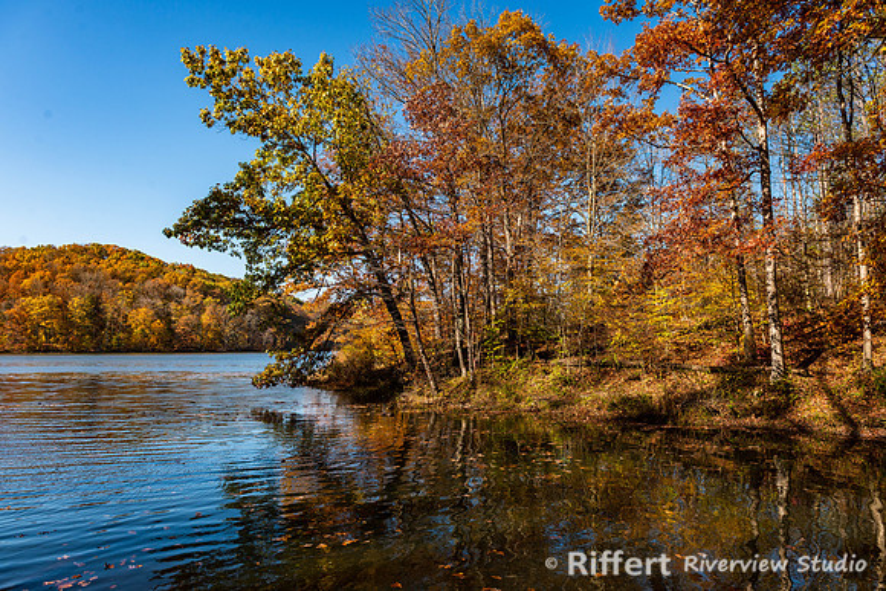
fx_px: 591
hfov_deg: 73.7
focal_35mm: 24
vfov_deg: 53.2
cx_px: 443
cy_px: 296
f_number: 7.1
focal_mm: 24
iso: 200
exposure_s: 1/250
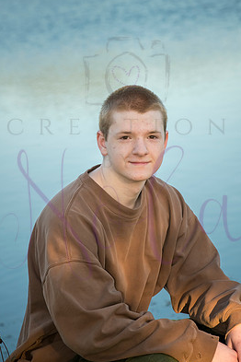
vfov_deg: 12.4
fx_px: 1667
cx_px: 130
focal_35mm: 166
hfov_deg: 8.3
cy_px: 159
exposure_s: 1/400
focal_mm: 145
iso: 400
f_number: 10
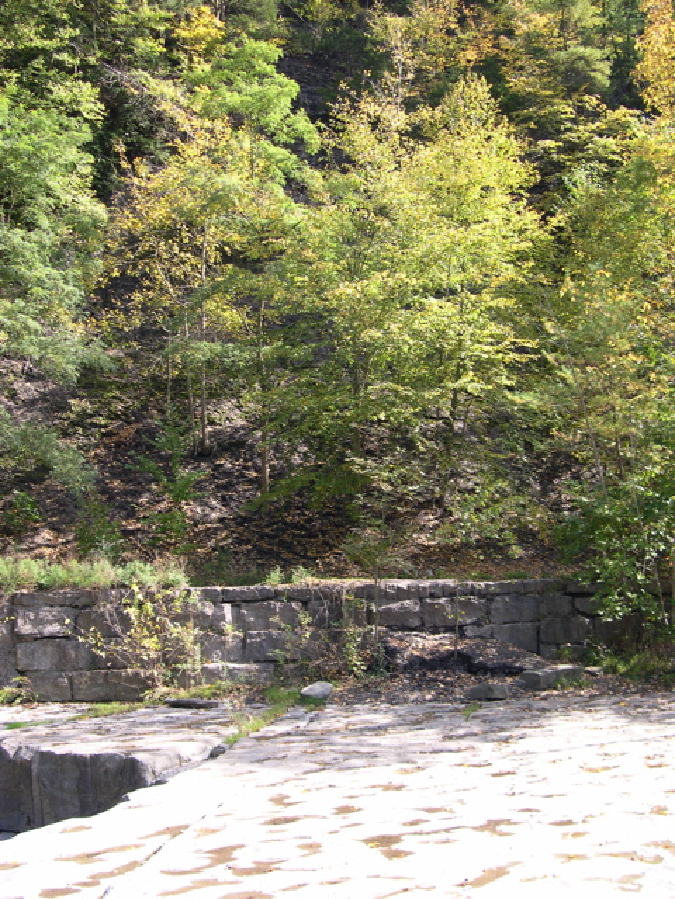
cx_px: 338
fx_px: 988
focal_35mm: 38
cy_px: 450
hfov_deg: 37.7
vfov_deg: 49.0
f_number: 2.8
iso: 100
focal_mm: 8
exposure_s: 1/187
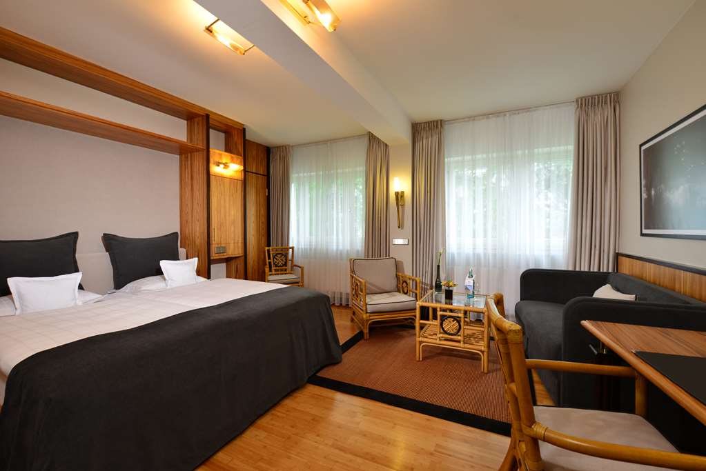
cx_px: 353
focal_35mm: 16
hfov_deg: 96.7
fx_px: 314
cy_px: 236
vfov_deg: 73.8
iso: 320
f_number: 6.3
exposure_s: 1/30
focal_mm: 16
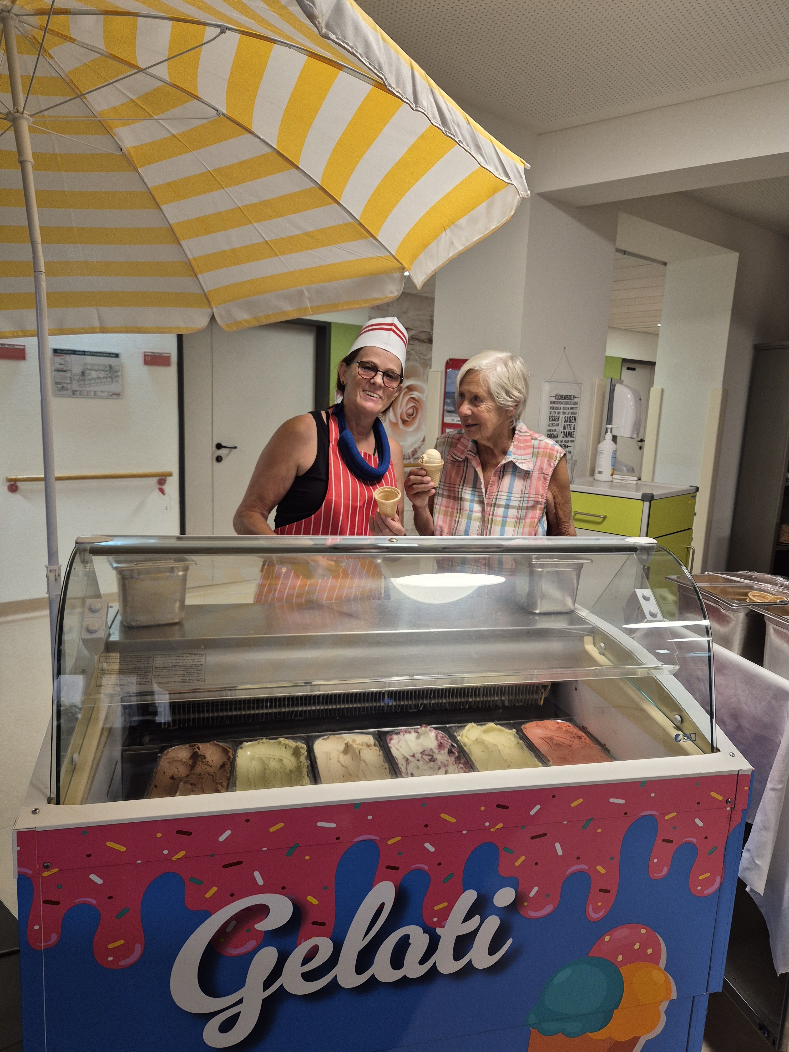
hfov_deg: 58.9
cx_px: 394
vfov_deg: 73.9
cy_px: 526
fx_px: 699
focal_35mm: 23
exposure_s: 1/53
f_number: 1.8
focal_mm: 5.4
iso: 125
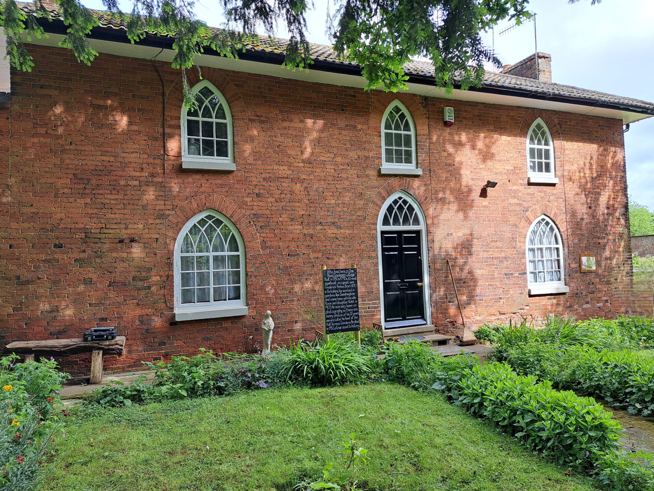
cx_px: 327
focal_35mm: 24
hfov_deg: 71.6
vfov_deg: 56.8
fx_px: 453
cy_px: 246
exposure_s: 1/196
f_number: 1.8
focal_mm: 5.23
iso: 50
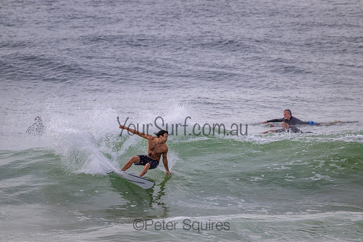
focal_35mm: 800
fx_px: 8068
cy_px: 121
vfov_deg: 1.7
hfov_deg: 2.6
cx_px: 182
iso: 1100
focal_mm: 800
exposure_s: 1/2000
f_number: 11
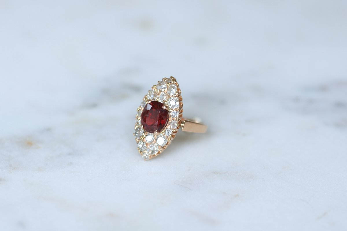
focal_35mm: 105
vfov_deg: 13.0
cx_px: 174
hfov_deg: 19.5
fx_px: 1012
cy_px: 116
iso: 200
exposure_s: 1/160
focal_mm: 70
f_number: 4.5
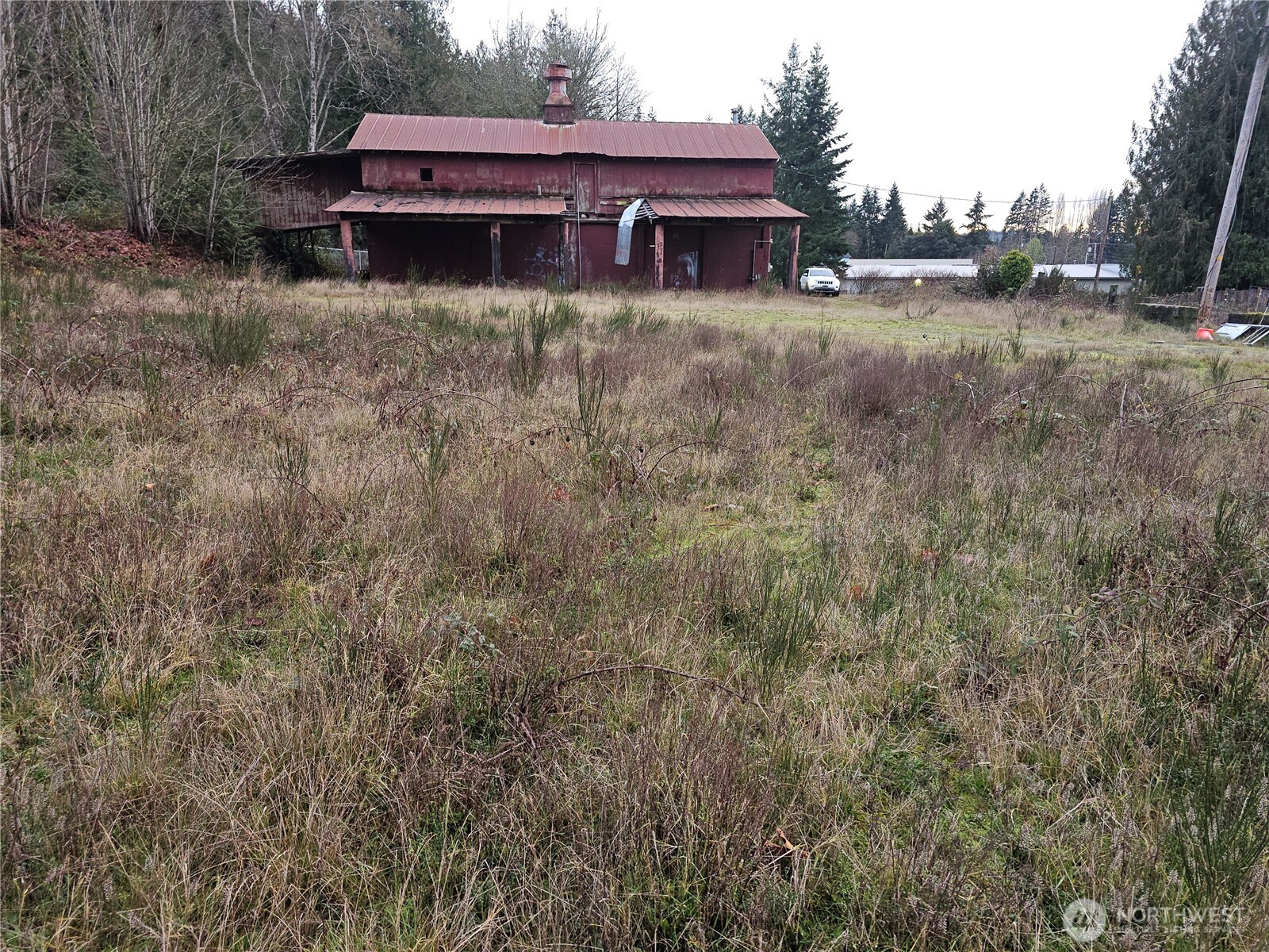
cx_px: 634
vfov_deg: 58.9
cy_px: 476
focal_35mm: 23
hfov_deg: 73.9
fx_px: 843
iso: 125
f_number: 1.7
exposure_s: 1/180
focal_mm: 6.3
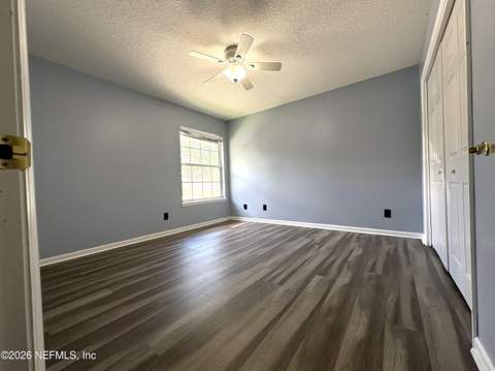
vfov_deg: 85.6
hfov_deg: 102.1
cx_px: 248
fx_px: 200
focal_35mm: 14
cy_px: 186
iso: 100
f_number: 2.2
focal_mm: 2.22
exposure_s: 1/127
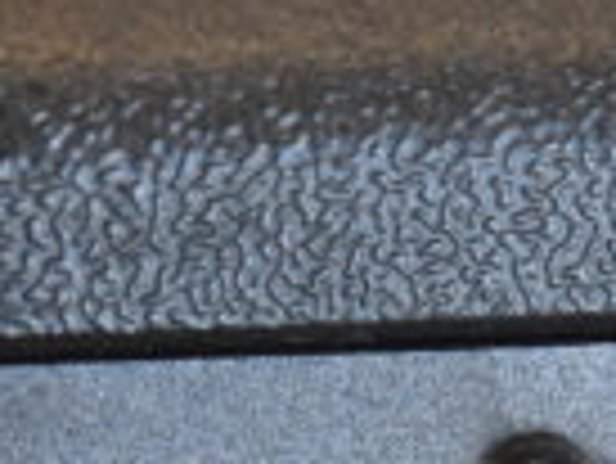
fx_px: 5504
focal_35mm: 309
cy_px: 336
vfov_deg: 4.8
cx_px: 1219
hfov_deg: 6.2
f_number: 5.3
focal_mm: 48
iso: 2200
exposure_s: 1/80
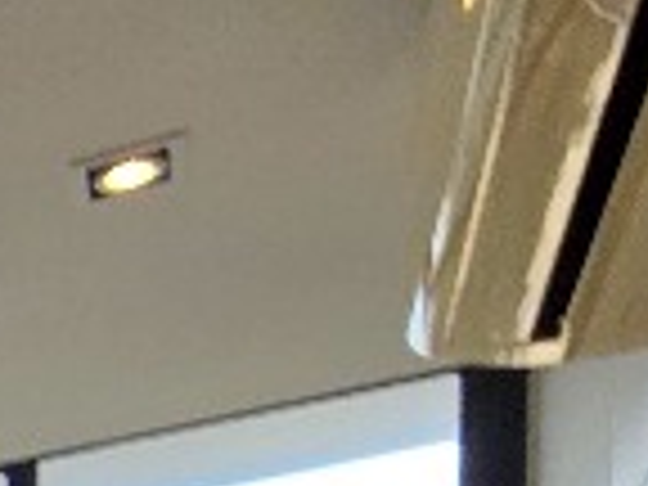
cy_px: 1323
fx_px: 1685
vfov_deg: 11.7
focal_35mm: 90
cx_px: -1094
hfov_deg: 13.0
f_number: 2.2
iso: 80
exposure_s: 1/719
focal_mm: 2.2
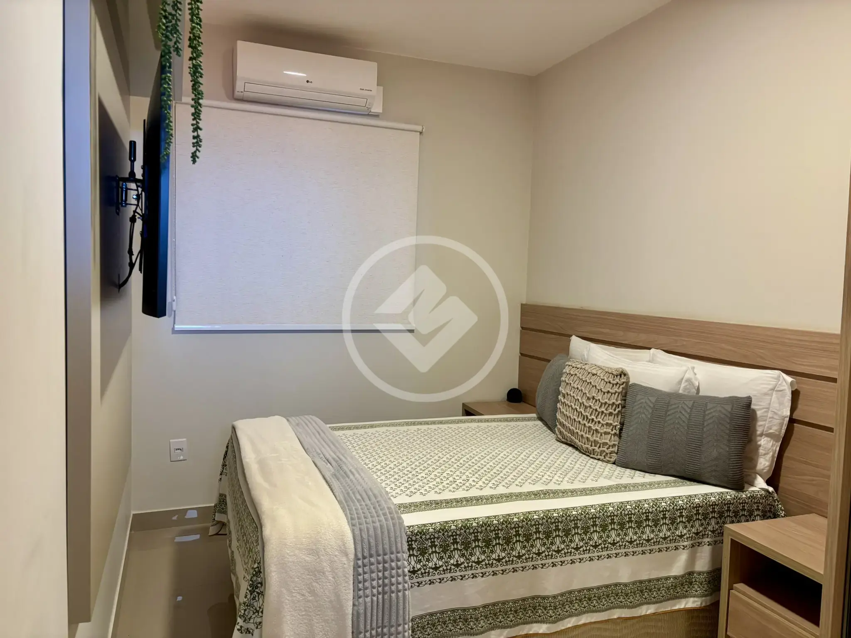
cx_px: 426
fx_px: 639
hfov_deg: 67.3
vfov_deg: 53.1
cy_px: 319
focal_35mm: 26
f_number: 1.6
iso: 250
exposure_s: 1/60
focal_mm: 5.96
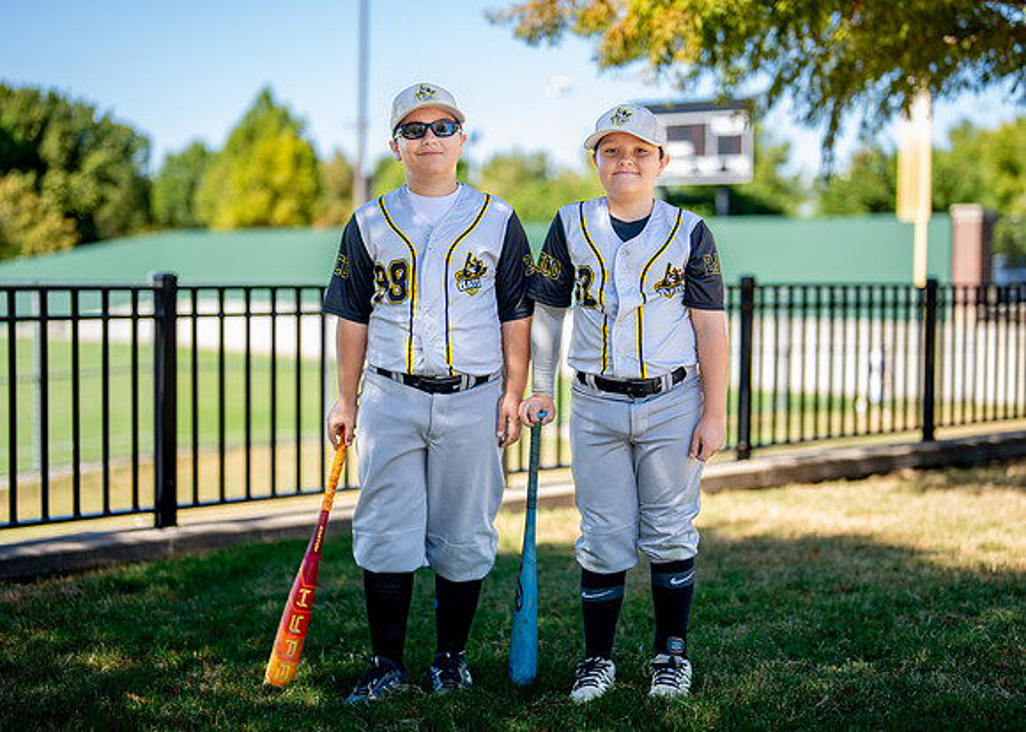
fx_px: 1787
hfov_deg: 32.0
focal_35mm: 61
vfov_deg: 23.2
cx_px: 578
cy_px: 367
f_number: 1.2
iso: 100
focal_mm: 50
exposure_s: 1/2000
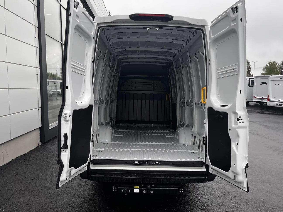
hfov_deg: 56.8
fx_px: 262
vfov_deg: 44.2
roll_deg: -0.8
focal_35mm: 32
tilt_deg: -6.5
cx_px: 143
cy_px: 109
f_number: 1.6
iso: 50
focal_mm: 5.1
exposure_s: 1/487
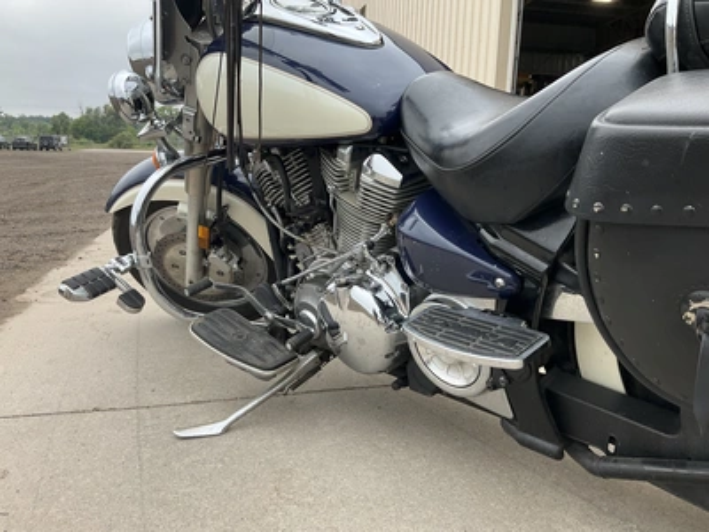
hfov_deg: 61.7
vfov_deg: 48.2
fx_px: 594
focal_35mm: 29
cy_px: 266
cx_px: 354
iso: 25
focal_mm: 3
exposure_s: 1/122
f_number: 1.8
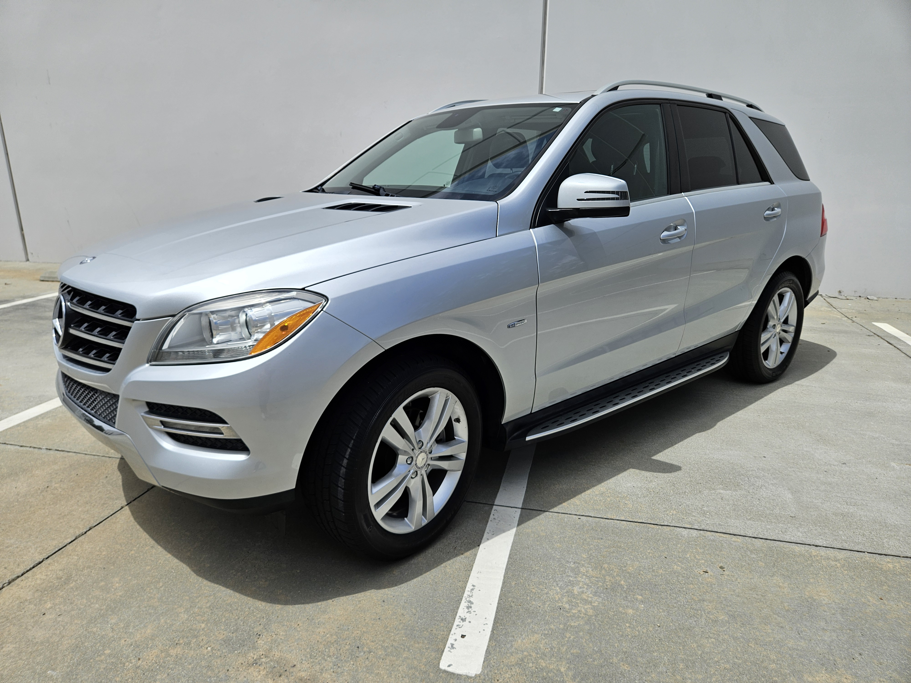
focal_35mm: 23
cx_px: 456
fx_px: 605
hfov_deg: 73.9
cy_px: 342
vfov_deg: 58.9
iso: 25
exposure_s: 1/3399
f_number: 1.8
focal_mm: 5.4
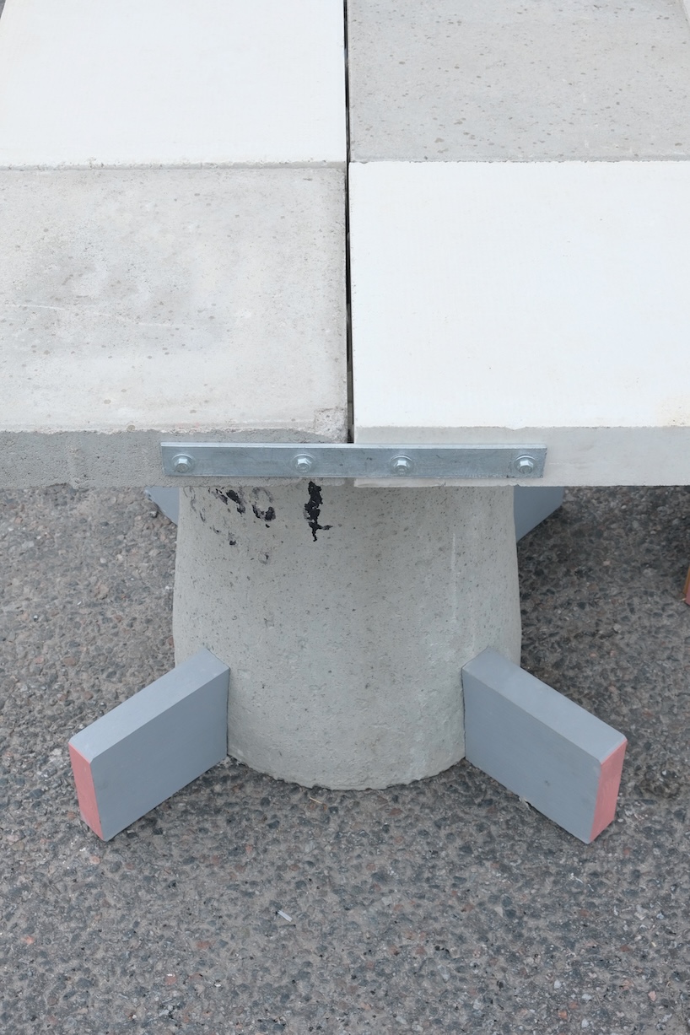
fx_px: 1552
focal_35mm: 54
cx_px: 345
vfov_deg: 36.9
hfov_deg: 25.1
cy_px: 518
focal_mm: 35.8
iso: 800
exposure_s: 1/180
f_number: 10
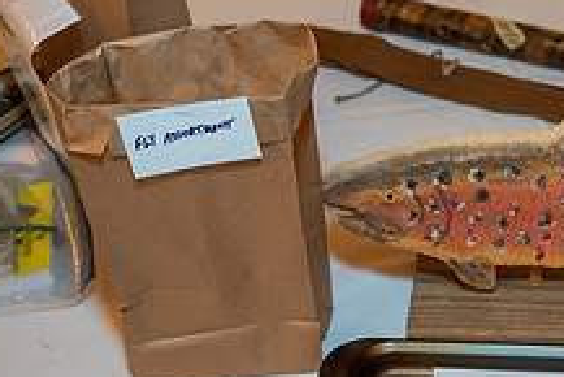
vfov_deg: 17.1
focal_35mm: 80
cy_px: 207
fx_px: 1254
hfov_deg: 24.6
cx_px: 512
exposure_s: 1/100
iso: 640
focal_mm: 30
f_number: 2.8
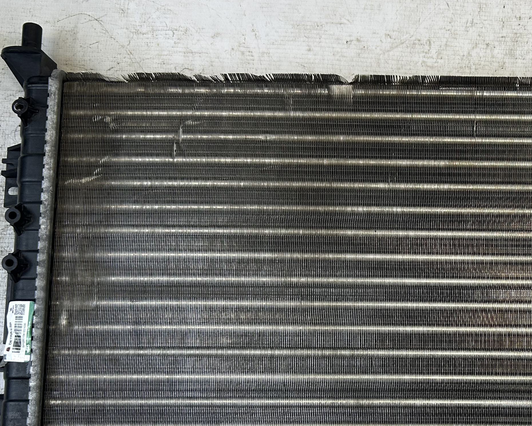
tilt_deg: -83.5
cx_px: 462
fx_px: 866
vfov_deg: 27.1
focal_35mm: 55
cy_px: 334
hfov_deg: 32.7
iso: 50
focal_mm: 5.7
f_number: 1.5
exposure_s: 1/294
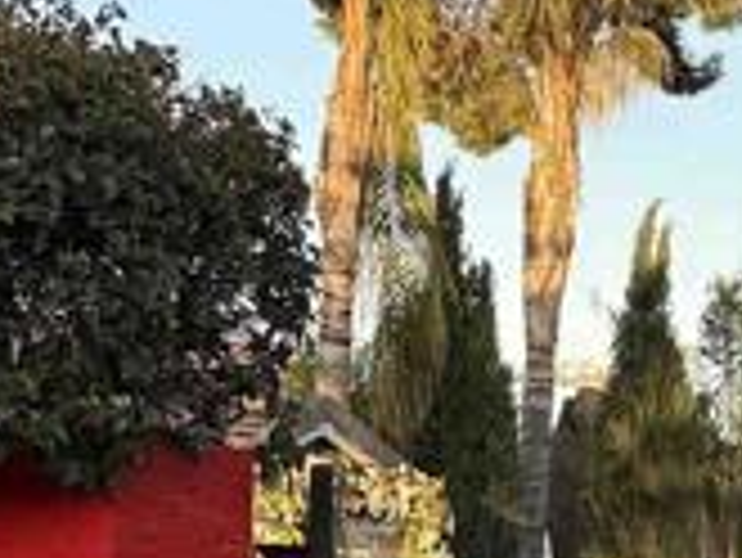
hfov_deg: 13.0
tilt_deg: +6.3
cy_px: 342
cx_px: 805
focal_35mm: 149
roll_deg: -1.6
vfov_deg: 10.0
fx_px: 3196
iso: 80
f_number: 1.78
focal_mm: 6.76
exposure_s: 1/702
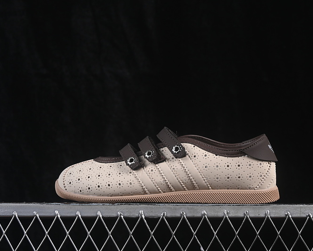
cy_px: 126
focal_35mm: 85
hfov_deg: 22.5
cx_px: 173
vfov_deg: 18.1
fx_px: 788
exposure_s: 1/80
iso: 160
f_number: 8
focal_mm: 50
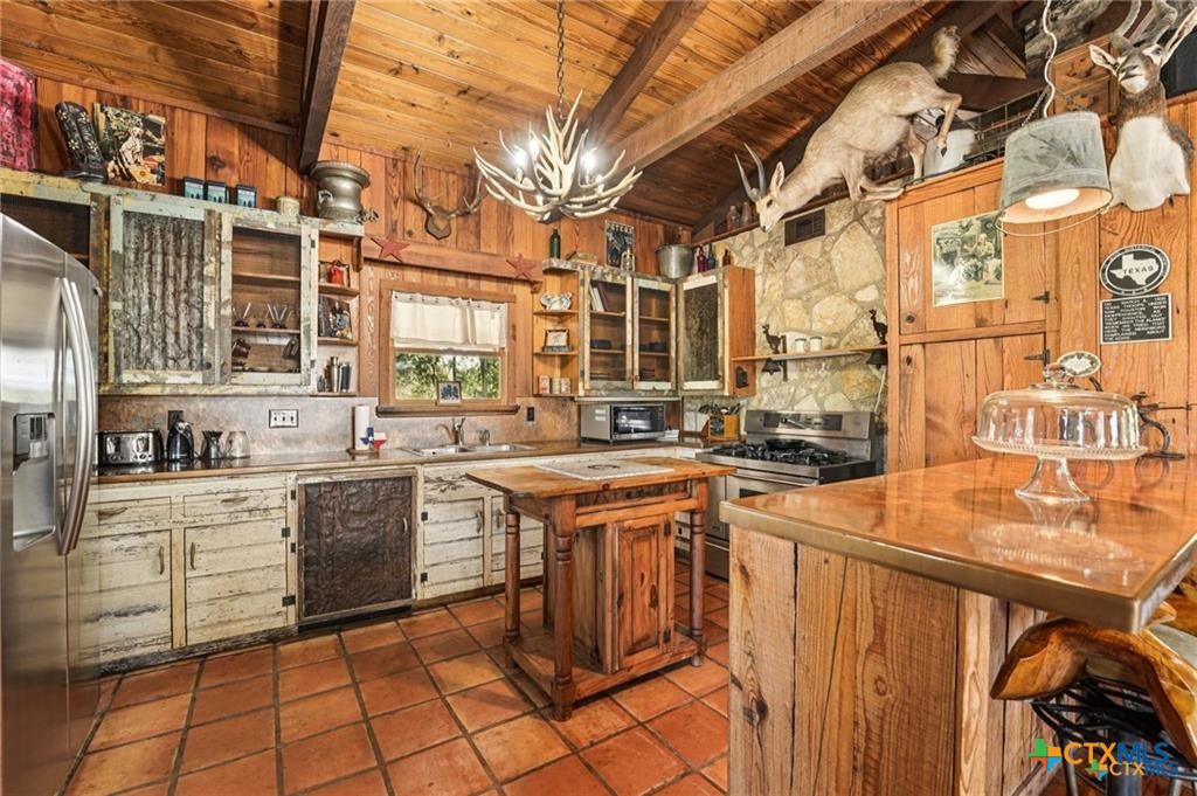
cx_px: 598
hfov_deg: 104.3
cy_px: 398
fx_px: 465
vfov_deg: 81.1
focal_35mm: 14
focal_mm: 14
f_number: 8
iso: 400
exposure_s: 1/6
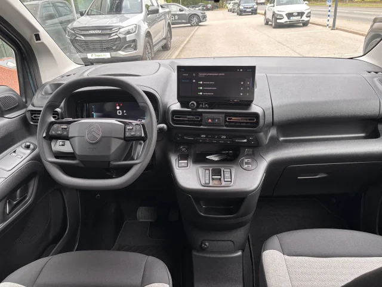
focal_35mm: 26
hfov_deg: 67.3
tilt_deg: -24.7
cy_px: 144
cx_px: 191
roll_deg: +5.8
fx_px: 287
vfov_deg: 53.1
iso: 64
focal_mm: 5.96
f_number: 1.6
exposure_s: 1/120
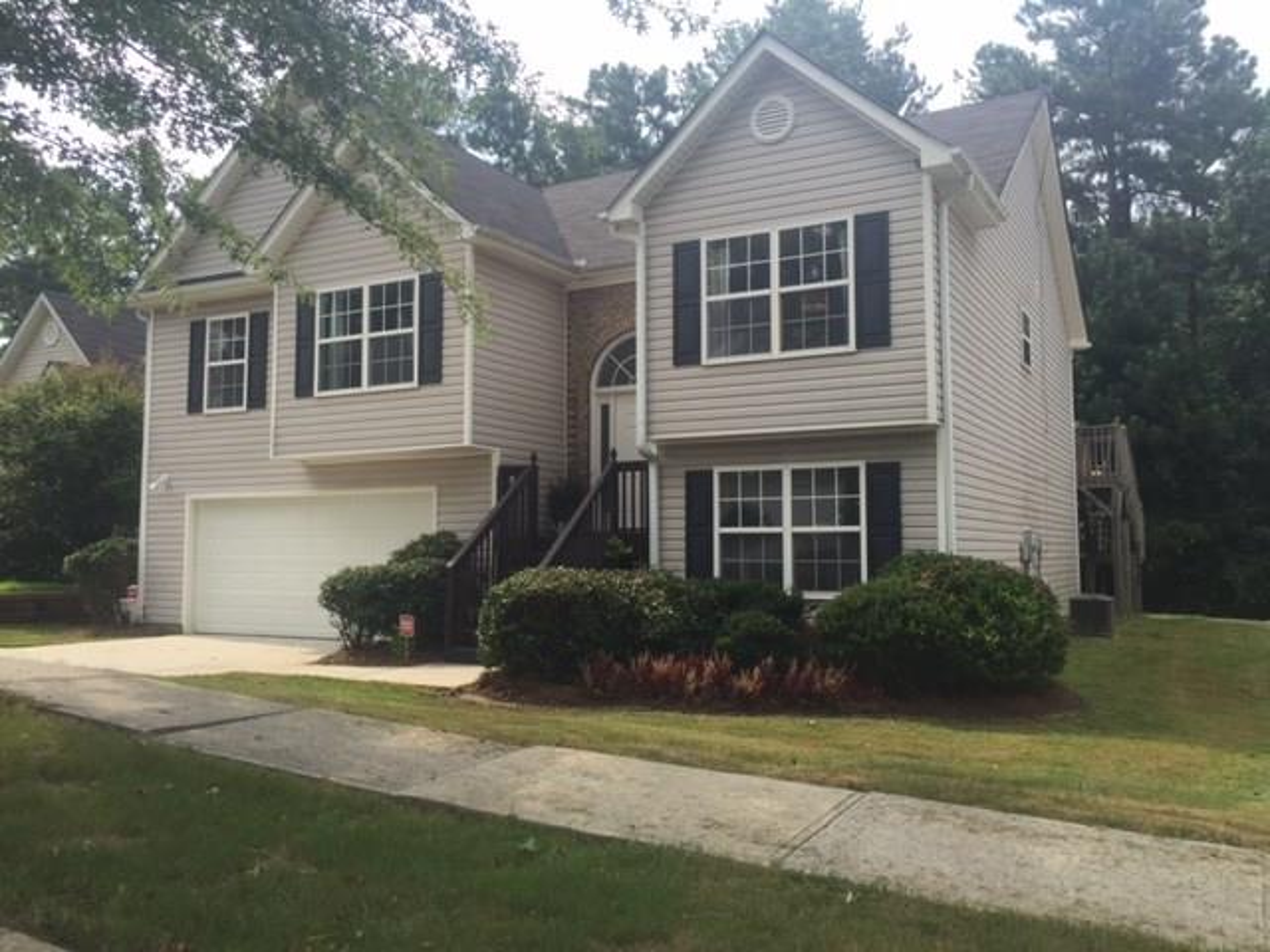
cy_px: 476
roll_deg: -1.1
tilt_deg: +4.9
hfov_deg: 61.7
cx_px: 635
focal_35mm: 29
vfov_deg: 48.2
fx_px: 1064
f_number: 2.2
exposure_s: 1/879
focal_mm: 4.15
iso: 32
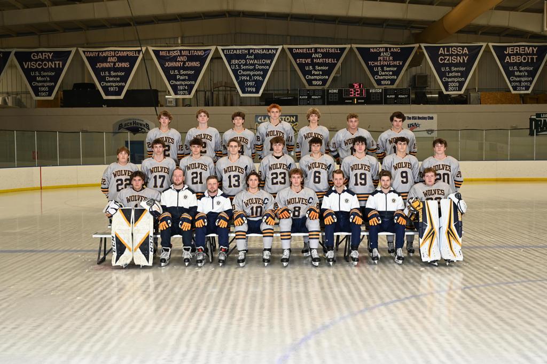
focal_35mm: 44
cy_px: 182
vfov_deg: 30.5
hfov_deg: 44.5
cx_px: 274
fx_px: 668
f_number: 5
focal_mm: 44
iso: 800
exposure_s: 1/60
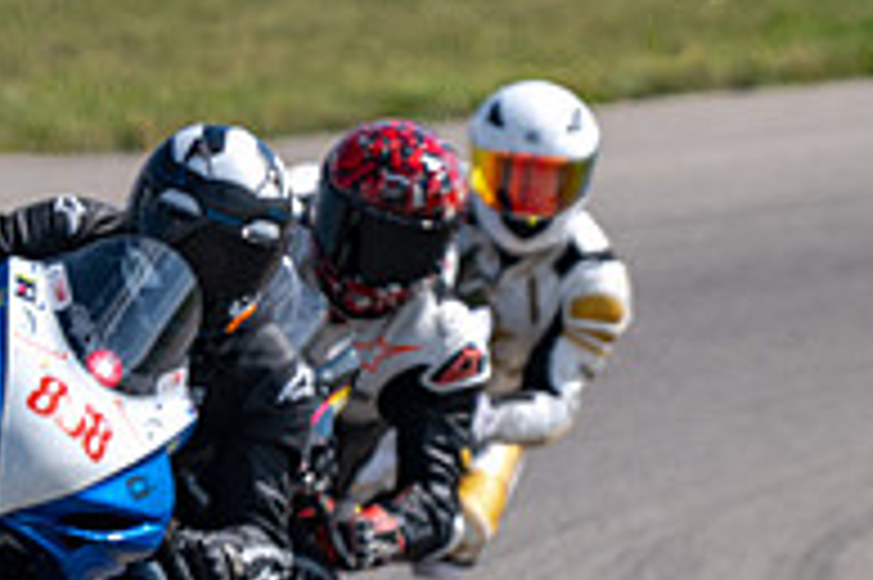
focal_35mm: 1794
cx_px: 144
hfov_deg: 1.2
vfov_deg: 0.8
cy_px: 452
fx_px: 43467
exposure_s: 1/1250
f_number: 6.3
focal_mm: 600
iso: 200
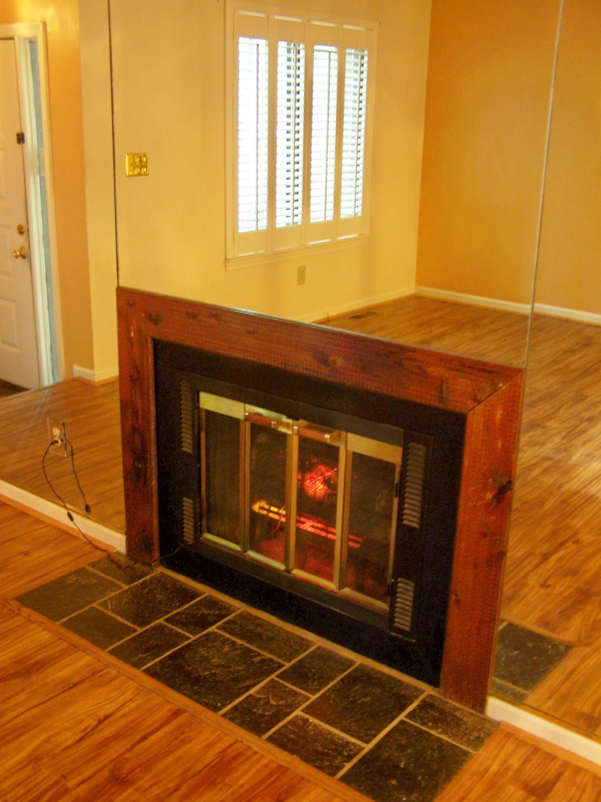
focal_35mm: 38
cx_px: 300
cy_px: 401
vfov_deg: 49.0
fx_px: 880
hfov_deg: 37.7
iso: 64
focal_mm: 6.3
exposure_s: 1/2
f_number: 2.8
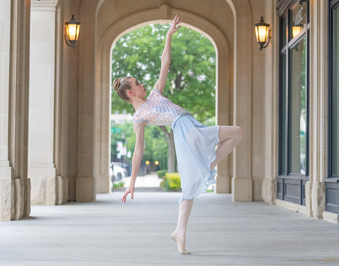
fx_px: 821
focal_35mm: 82
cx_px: 177
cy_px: 134
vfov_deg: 18.4
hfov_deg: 23.3
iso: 1250
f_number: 2.8
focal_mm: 70
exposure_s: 1/500
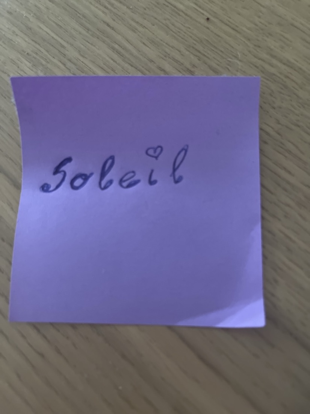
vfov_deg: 67.3
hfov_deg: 53.1
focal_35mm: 26
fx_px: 310
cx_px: 155
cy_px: 207
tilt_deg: -78.4
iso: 640
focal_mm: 5.1
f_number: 1.6
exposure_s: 1/33
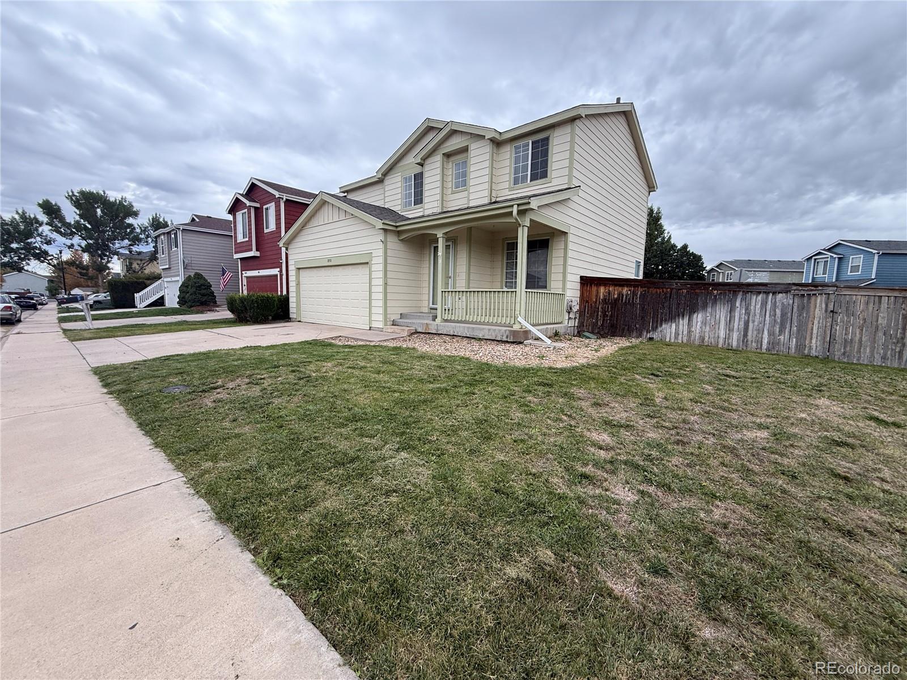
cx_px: 454
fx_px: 367
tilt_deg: -2.8
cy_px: 340
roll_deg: +1.1
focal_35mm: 14
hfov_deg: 102.1
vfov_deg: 85.7
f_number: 2.2
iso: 50
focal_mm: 2.22
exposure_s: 1/276
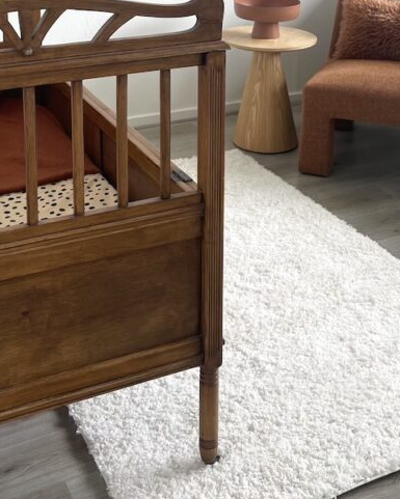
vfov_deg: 32.5
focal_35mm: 54
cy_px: 24
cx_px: 180
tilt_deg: -12.1
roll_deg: -0.1
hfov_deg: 28.1
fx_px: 799
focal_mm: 4.2
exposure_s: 1/121
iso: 50
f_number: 1.6
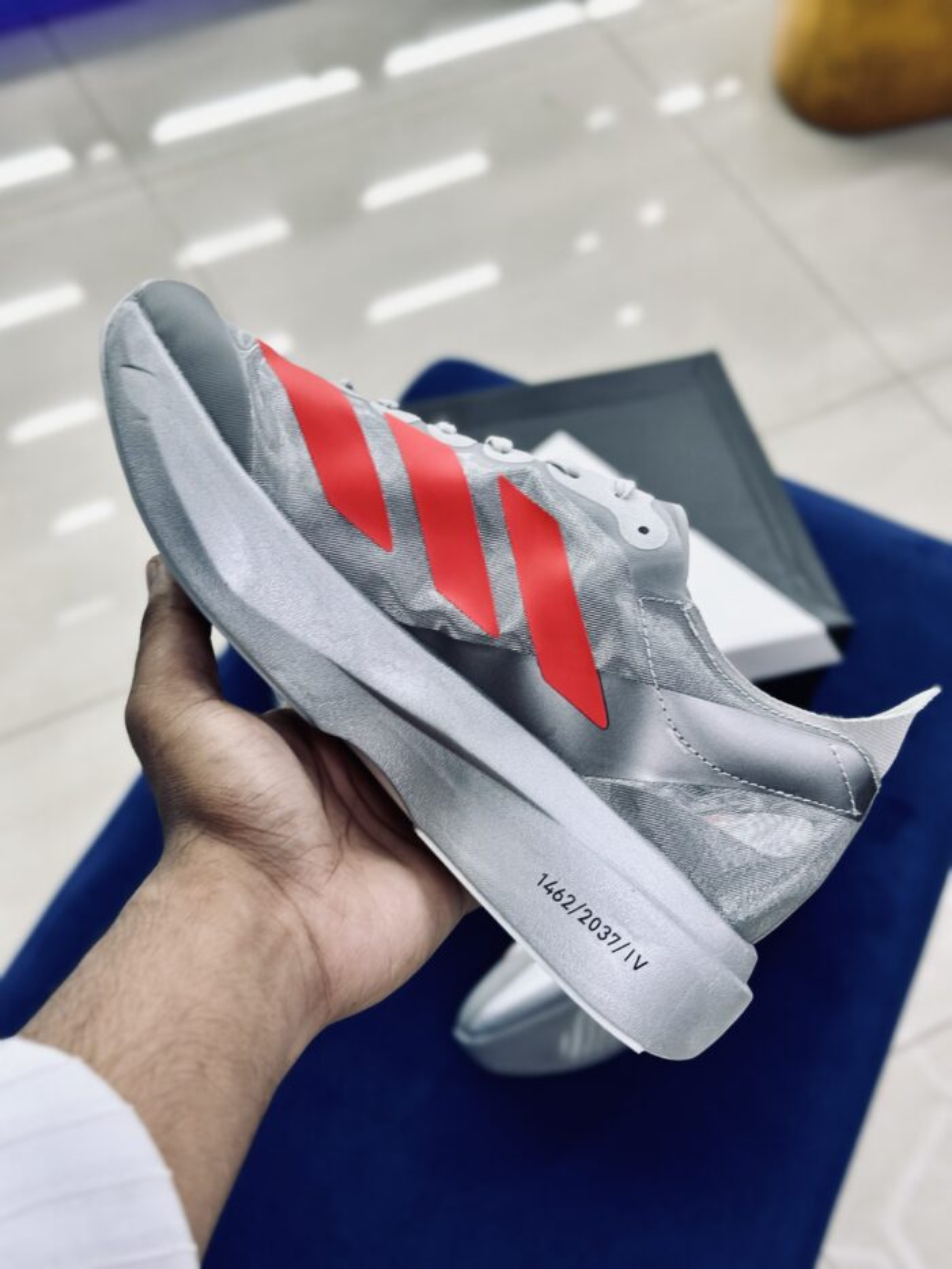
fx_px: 1760
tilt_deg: -54.8
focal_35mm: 48
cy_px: 634
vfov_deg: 39.7
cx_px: 476
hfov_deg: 30.3
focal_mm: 6.86
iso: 64
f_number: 1.78
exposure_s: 1/100
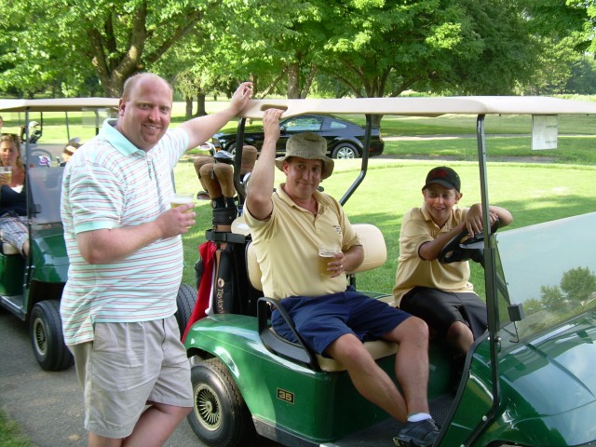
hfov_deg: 42.9
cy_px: 224
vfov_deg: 32.9
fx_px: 758
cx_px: 298
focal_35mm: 44
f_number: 2.9
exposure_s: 1/115
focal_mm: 7.2
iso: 50
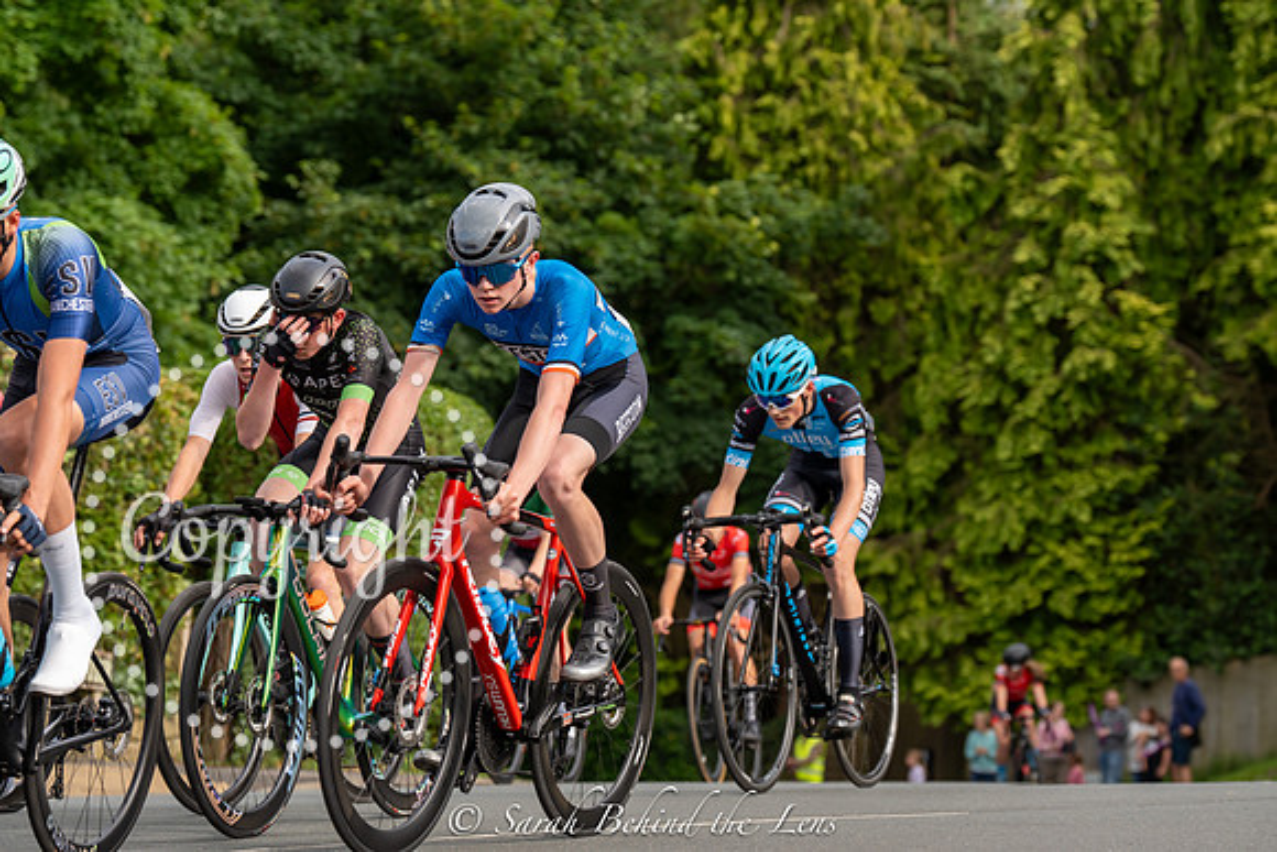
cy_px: 426
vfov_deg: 12.8
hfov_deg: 19.1
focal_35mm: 107
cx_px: 638
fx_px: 3796
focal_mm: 107
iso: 250
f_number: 4.5
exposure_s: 1/640
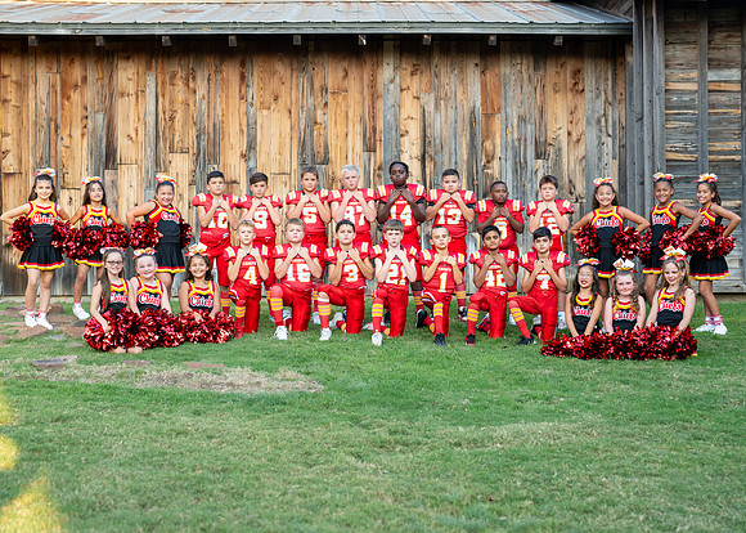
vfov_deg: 25.8
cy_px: 266
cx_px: 381
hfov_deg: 35.6
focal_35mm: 55
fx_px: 1160
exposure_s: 1/500
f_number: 3.2
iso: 320
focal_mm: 50
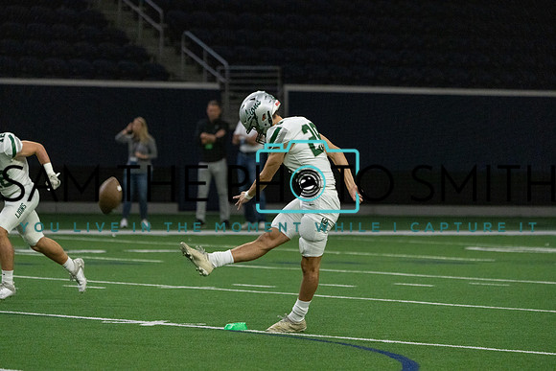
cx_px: 278
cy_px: 186
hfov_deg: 7.2
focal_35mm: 288
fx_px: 4449
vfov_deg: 4.8
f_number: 5.6
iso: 8000
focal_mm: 288
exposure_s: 1/1000
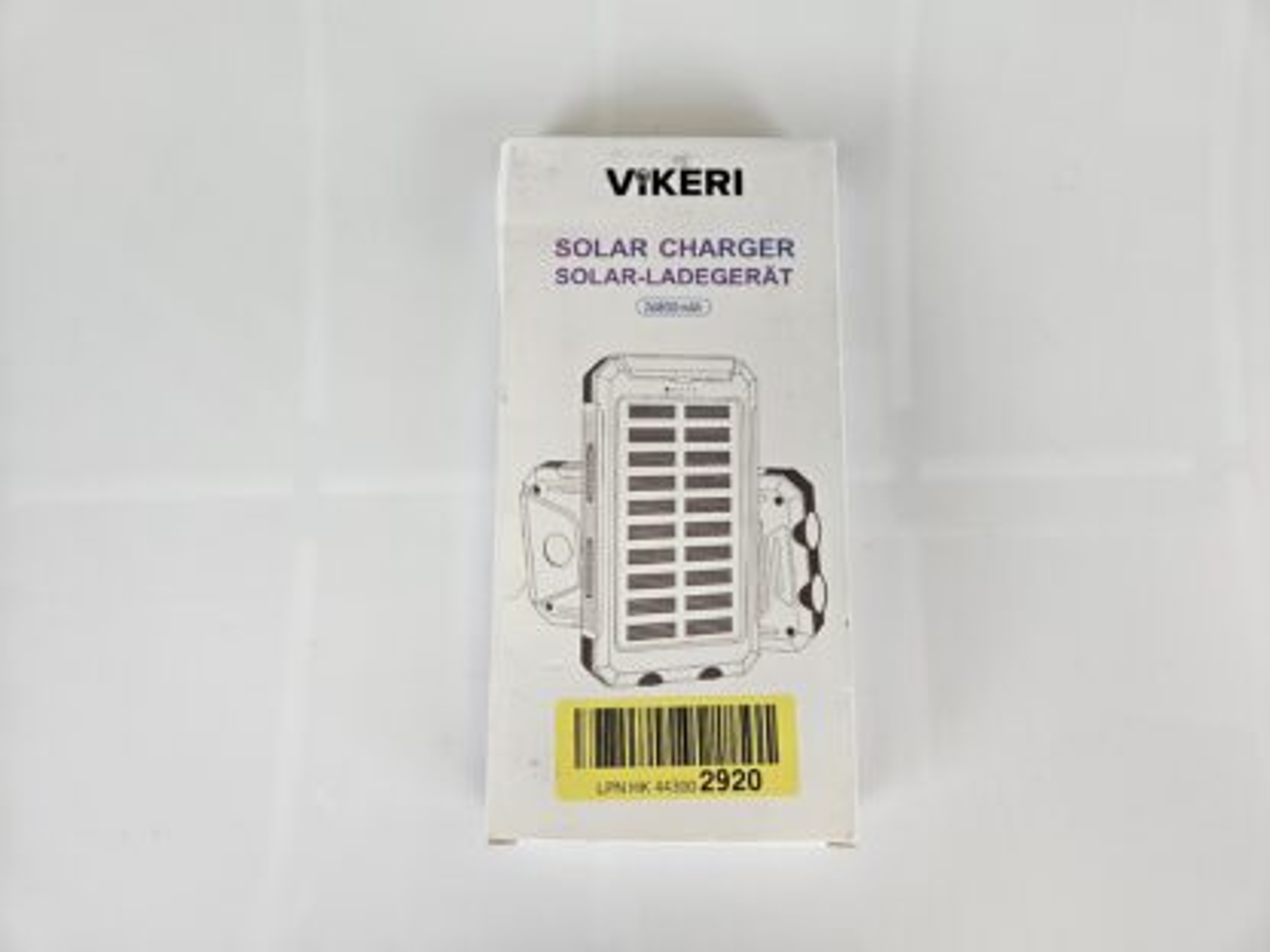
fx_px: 844
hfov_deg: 73.9
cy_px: 476
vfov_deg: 58.9
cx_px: 635
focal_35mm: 23
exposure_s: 1/100
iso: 32
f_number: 1.8
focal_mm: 5.4
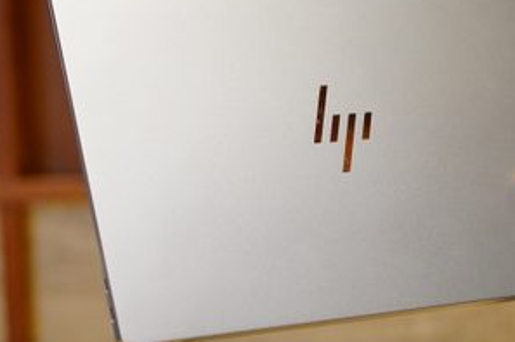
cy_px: 148
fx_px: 1585
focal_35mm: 111
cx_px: 359
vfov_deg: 12.3
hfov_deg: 18.4
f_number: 1.8
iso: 2500
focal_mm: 50
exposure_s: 1/400
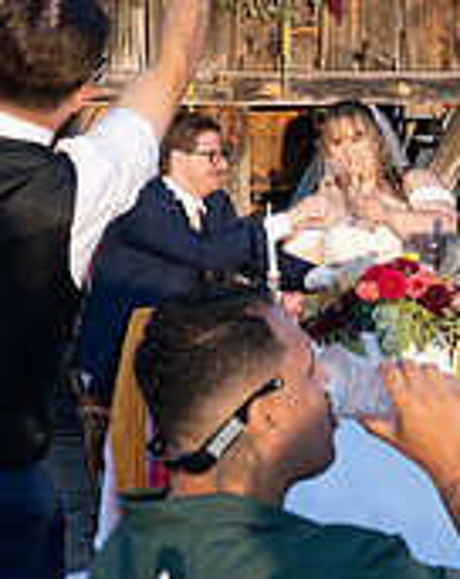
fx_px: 3108
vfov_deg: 10.6
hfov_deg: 8.1
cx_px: 873
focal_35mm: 182
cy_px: 249
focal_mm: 57
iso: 320
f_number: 8
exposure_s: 1/125
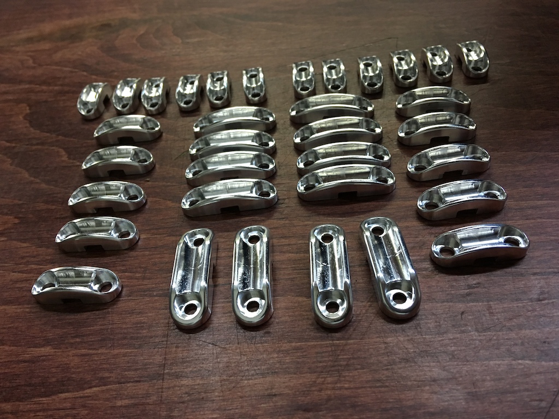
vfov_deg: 48.2
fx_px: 468
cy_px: 210
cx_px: 280
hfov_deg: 61.7
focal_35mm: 29
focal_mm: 4.15
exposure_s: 1/30
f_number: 2.2
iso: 125
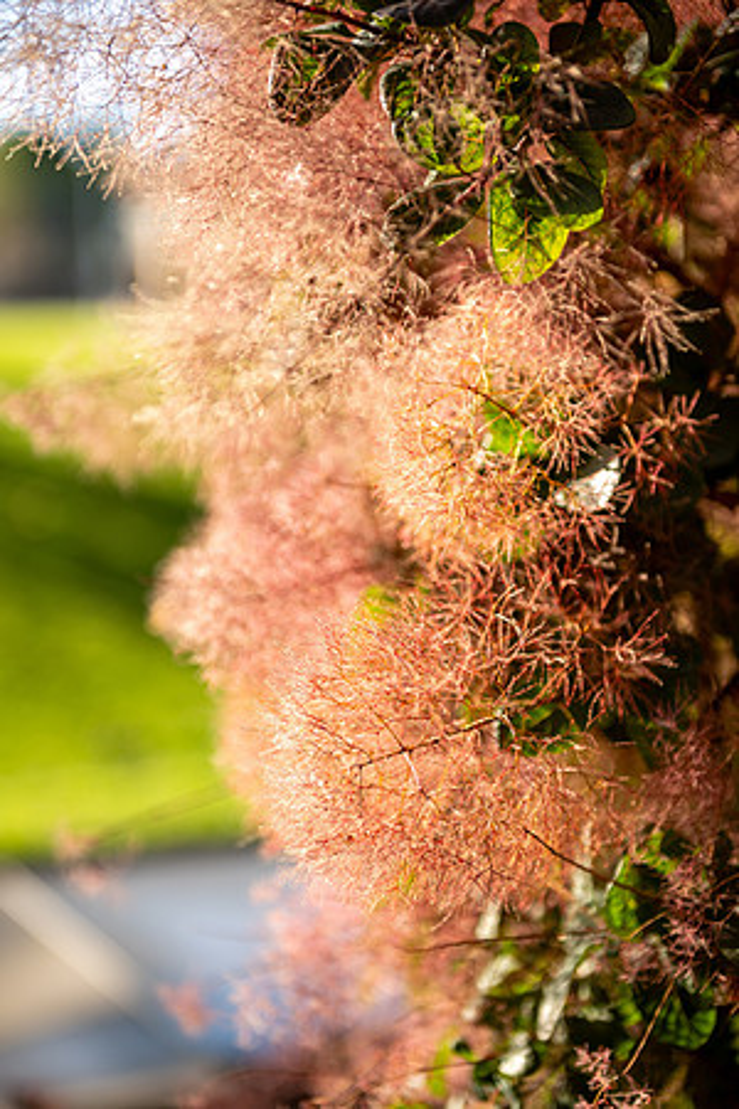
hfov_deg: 20.6
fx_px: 2032
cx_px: 370
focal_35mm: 66
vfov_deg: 30.5
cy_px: 554
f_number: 2.8
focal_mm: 66
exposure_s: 1/640
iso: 100
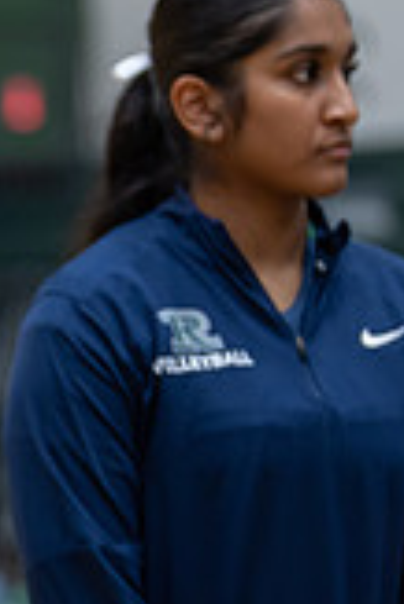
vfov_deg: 10.8
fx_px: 3191
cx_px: -174
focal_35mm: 190
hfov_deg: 7.1
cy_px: 393
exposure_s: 1/320
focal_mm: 50
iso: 400
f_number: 1.2
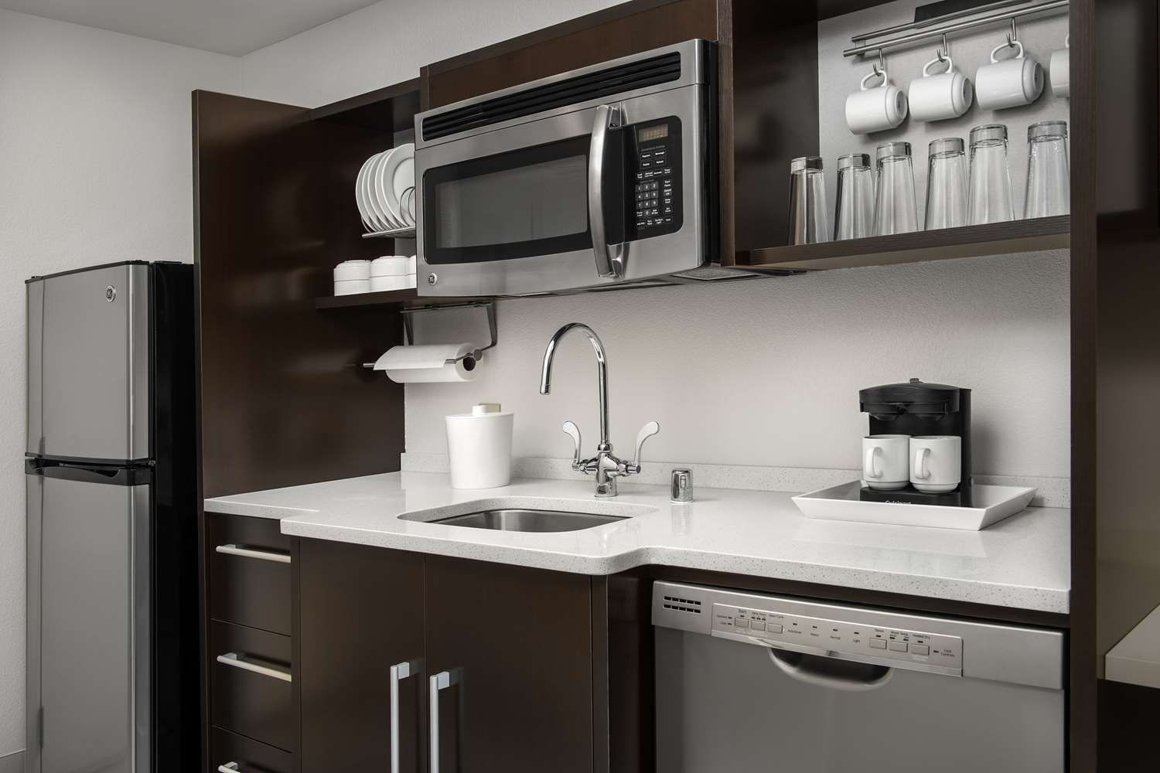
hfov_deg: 58.7
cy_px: 386
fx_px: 1031
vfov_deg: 41.1
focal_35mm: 32
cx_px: 580
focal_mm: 32
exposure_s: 1/250
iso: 400
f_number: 11
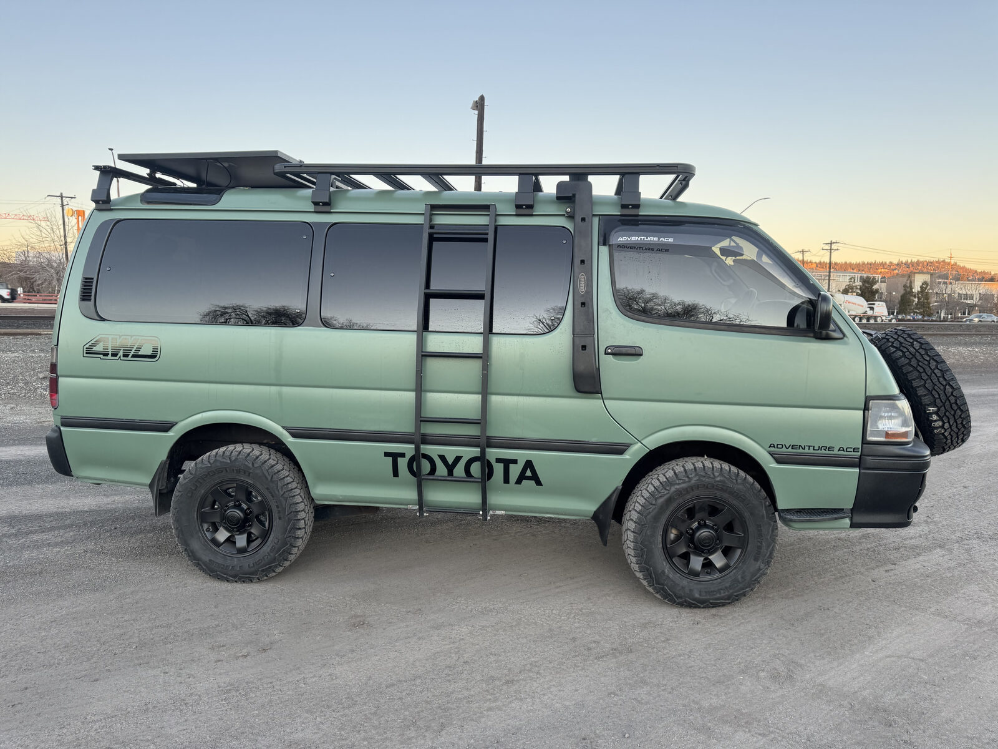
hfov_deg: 71.6
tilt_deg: -5.2
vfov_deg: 56.8
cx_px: 499
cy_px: 374
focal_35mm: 24
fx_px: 692
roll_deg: +0.3
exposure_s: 1/169
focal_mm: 6.76
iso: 64
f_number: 1.78
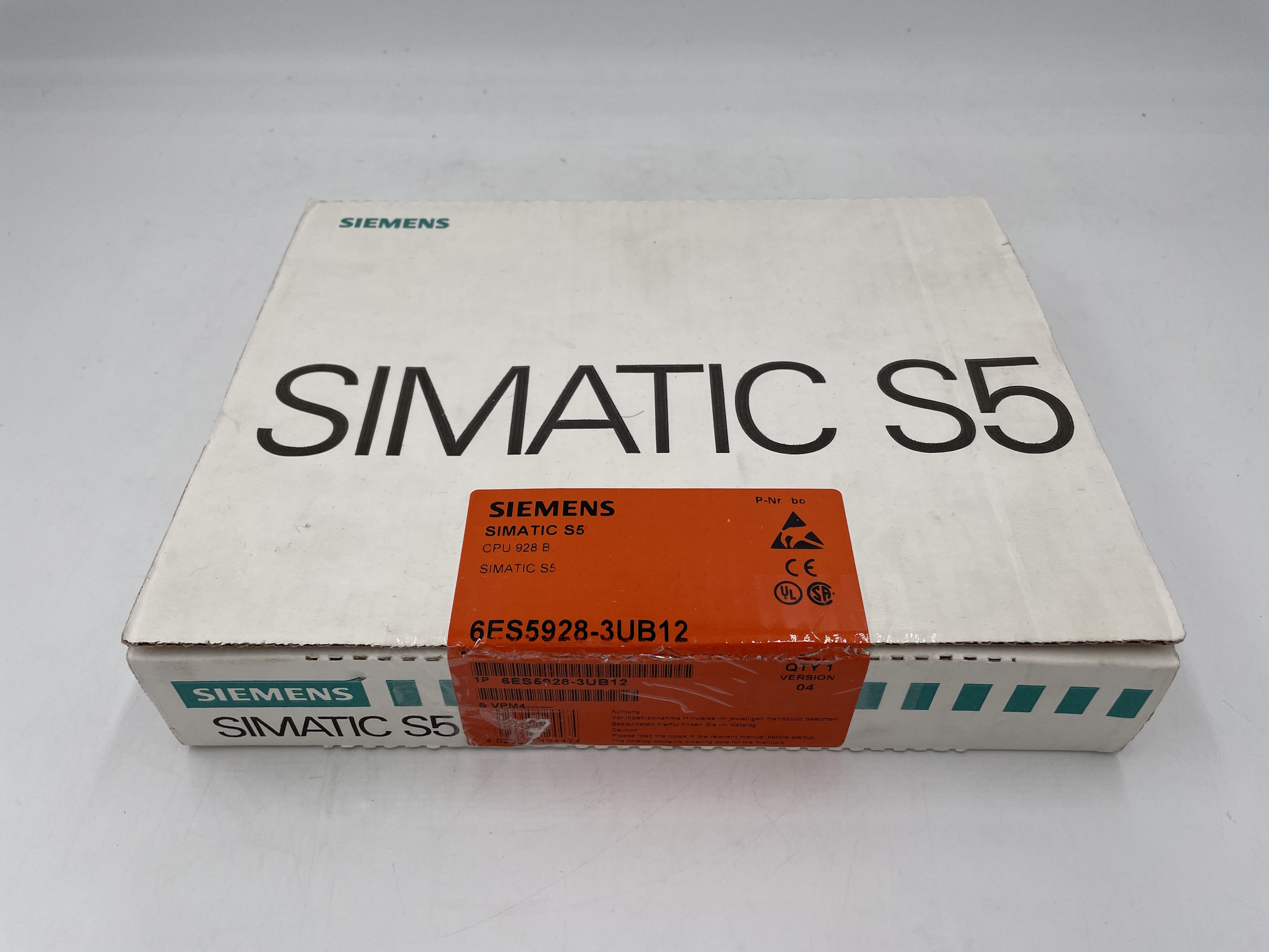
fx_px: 953
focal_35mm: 26
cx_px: 634
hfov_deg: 67.3
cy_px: 476
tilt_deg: -47.8
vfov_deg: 53.1
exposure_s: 1/875
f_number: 1.6
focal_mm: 4.2
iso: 32
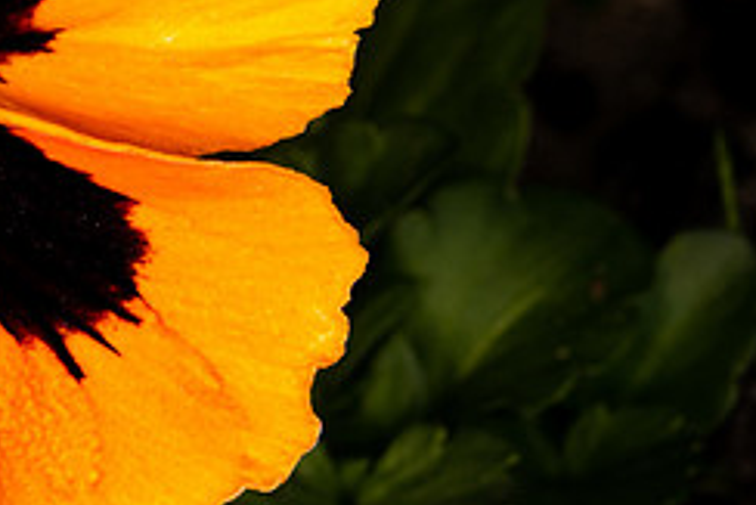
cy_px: -29
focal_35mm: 152
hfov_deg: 13.3
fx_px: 3194
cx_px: -41
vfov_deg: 9.0
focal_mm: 60
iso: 100
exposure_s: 1/125
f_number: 36
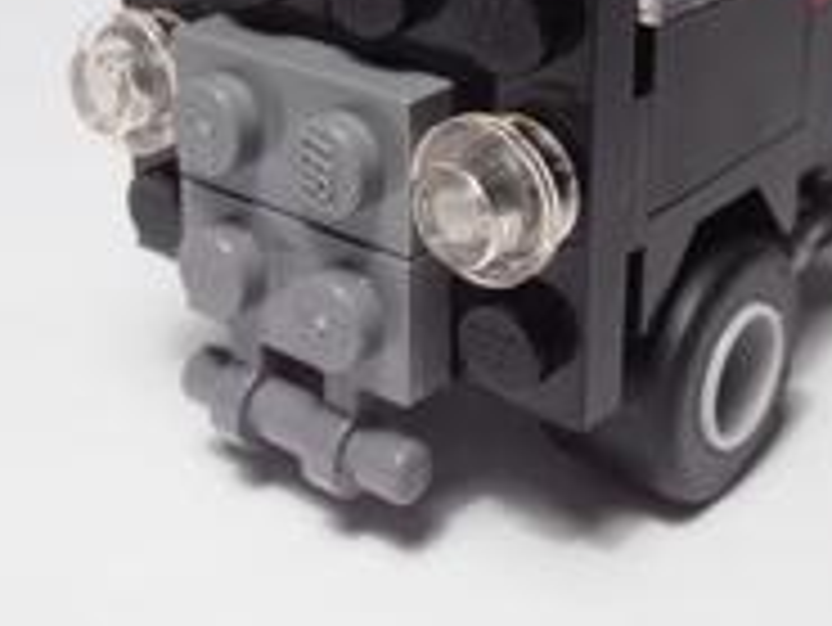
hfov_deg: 26.9
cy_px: 32
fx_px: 1732
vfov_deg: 20.0
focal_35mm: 72
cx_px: 558
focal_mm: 6.61
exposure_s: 1/40
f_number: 3.9
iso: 100
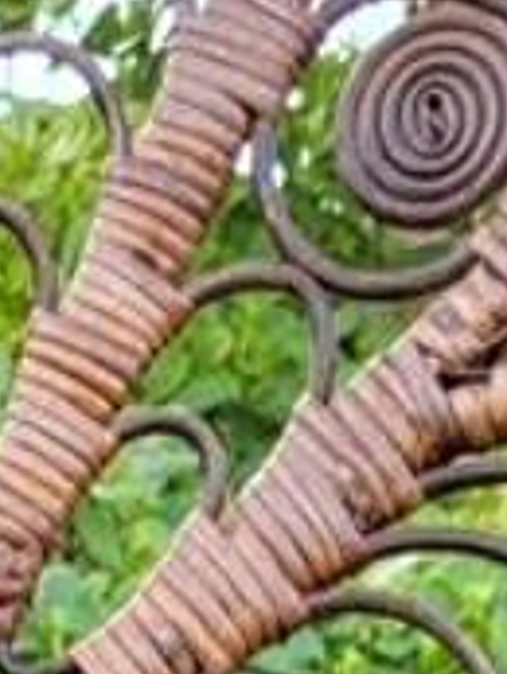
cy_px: 2534
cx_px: -254
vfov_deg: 7.5
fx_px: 3901
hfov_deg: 7.3
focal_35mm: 200
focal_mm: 5.4
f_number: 1.8
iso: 50
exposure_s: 1/100
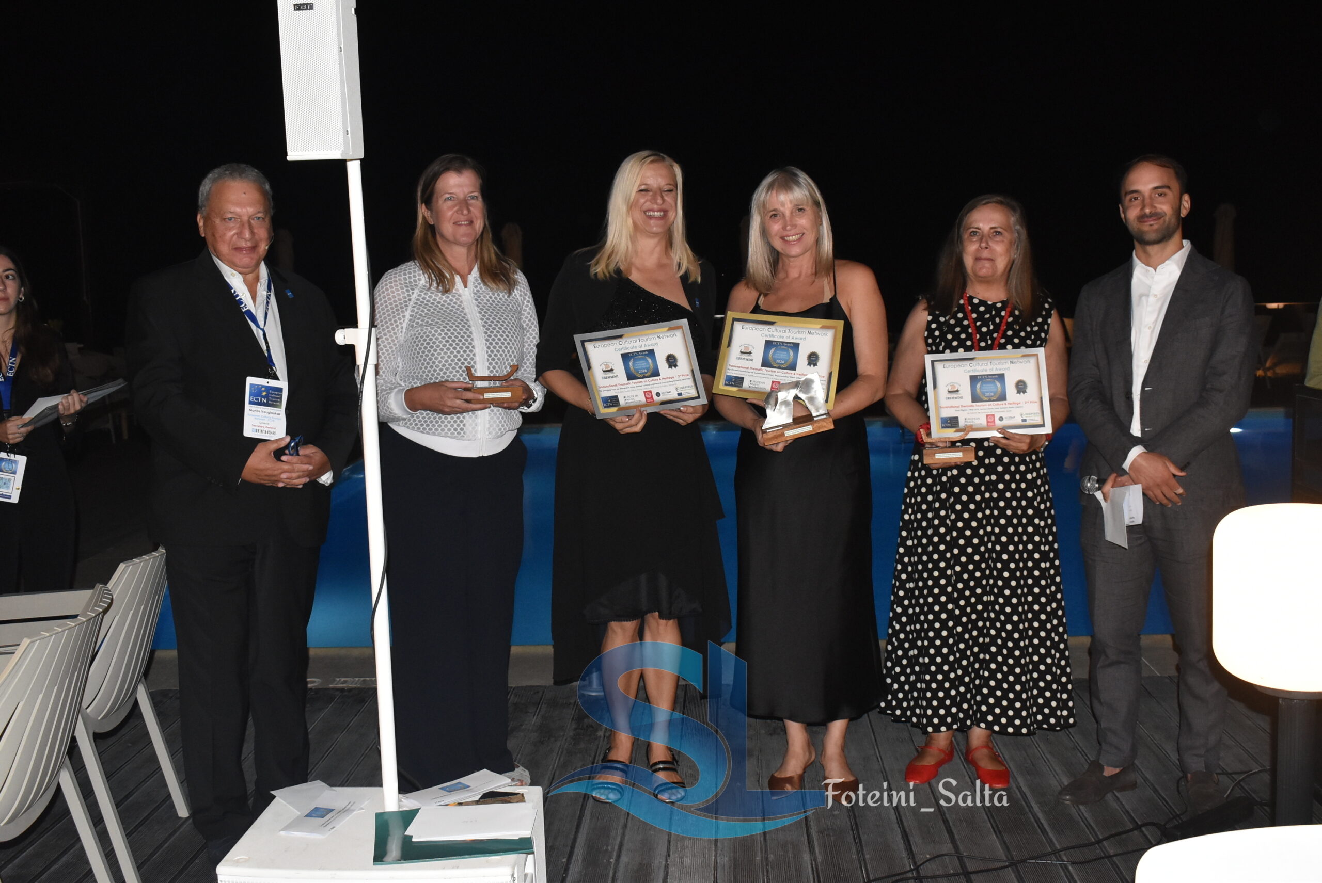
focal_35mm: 39
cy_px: 442
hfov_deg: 49.5
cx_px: 661
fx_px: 1433
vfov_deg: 34.3
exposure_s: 1/100
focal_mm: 26
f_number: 5.6
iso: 2000
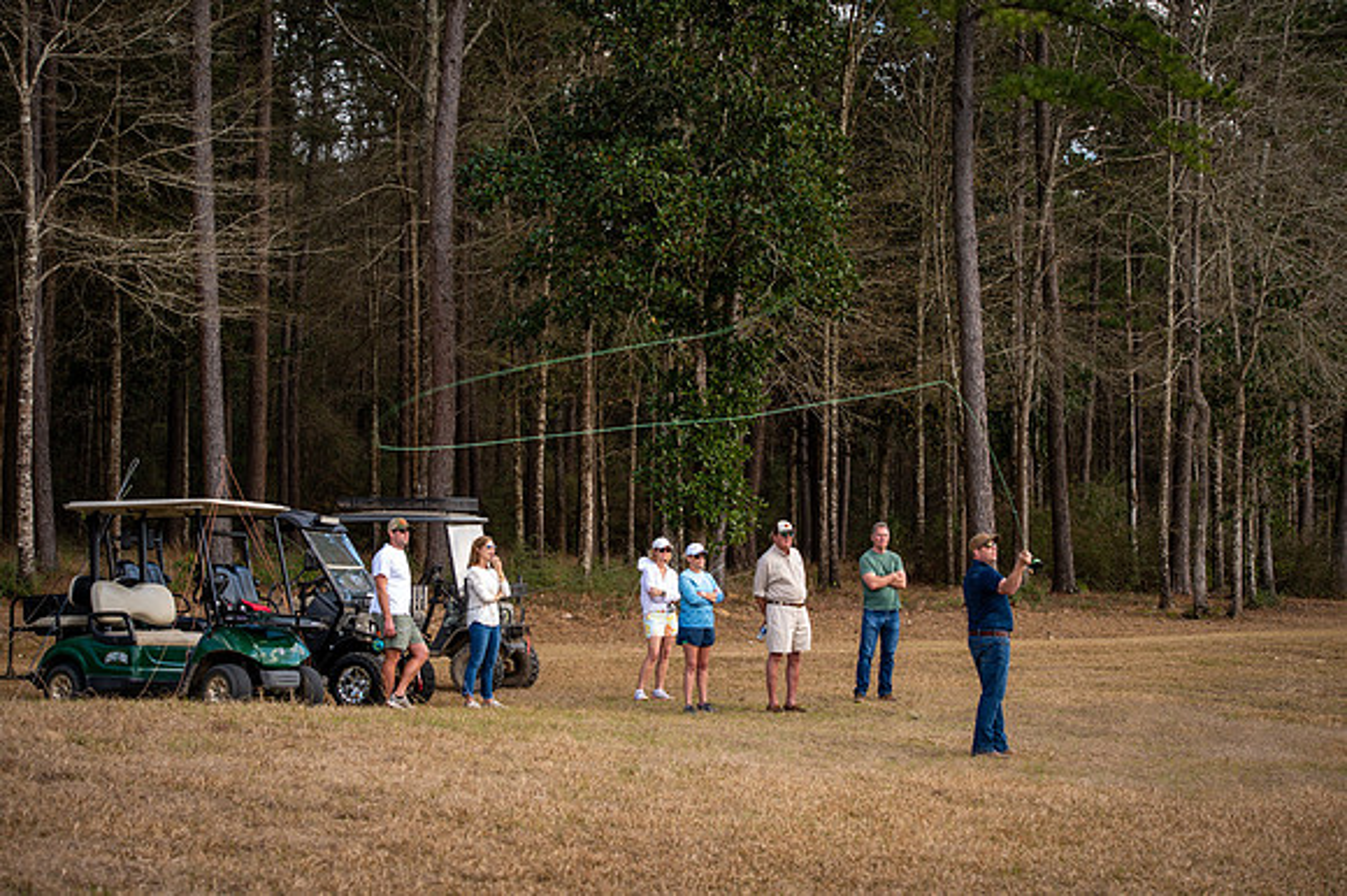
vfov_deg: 17.0
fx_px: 2992
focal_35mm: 80
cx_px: 674
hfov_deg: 25.4
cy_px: 448
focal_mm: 80
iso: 160
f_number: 5.6
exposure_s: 1/160
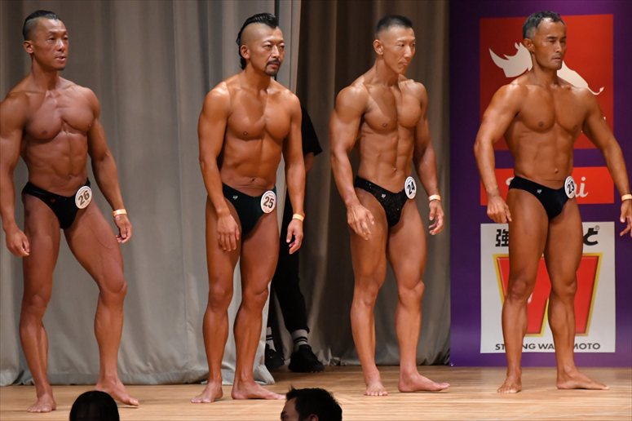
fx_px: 5264
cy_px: 210
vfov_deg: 4.6
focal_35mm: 300
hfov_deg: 6.9
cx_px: 316
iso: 5600
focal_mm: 200
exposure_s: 1/400
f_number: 5.6
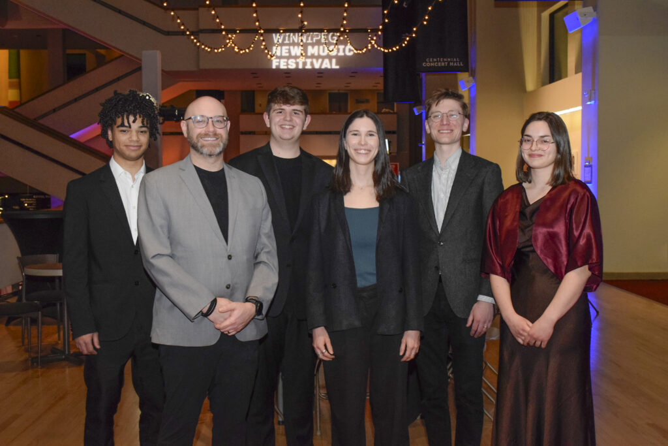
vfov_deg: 30.9
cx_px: 334
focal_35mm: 44
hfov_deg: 45.0
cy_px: 223
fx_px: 807
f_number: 6.3
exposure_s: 1/80
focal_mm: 29
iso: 3200
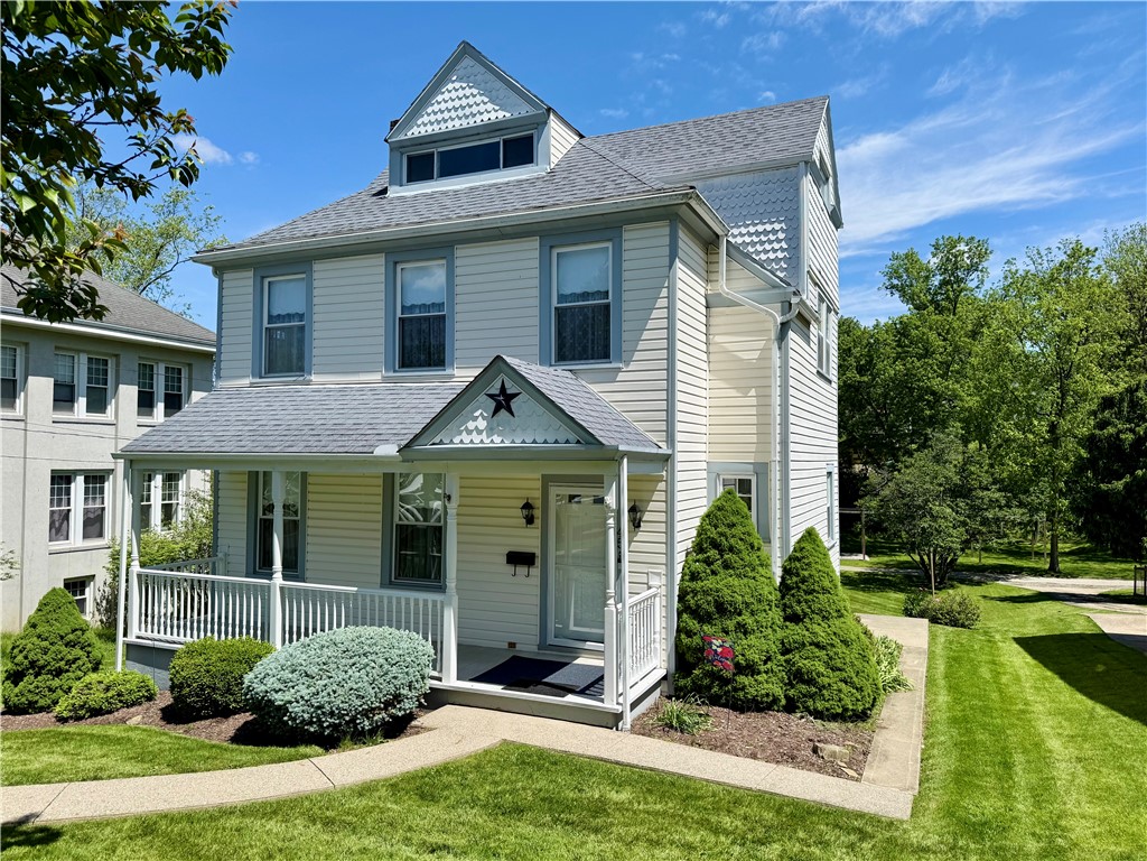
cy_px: 430
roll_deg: -0.7
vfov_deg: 56.8
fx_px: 795
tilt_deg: +1.9
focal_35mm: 24
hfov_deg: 71.6
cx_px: 574
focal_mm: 6.76
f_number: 1.78
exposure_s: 1/5319
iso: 80
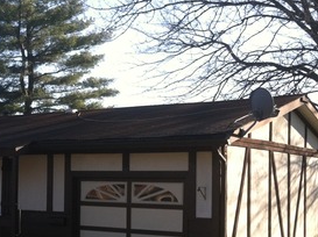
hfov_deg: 22.9
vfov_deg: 17.9
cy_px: 171
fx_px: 752
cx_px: 1
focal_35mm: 82
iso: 80
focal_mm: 3.85
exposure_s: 1/469
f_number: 2.8
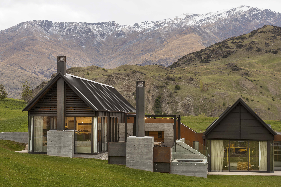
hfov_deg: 26.0
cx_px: 140
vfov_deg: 17.5
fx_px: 609
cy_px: 94
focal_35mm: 78
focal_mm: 78
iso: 100
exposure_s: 1/25
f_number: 8
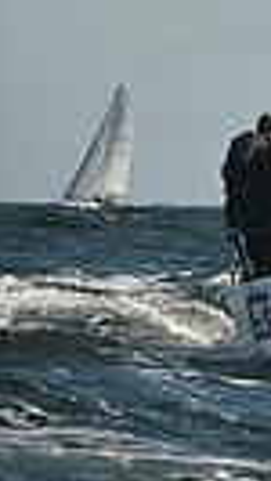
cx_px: 1037
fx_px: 11616
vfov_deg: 2.4
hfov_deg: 1.3
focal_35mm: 911
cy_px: -172
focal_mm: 200
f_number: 8
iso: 250
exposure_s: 1/1000
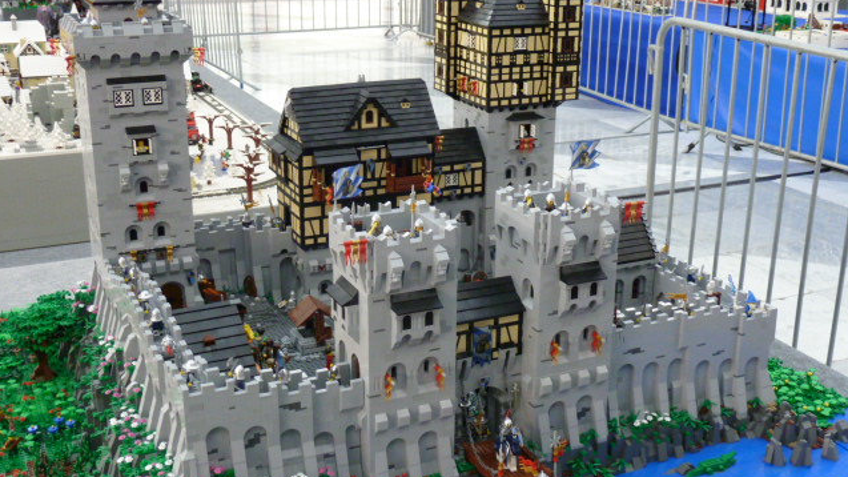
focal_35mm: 46
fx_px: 1034
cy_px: 228
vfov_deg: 25.9
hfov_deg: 44.6
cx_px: 423
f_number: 3.7
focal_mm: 6.9
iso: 400
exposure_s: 1/8
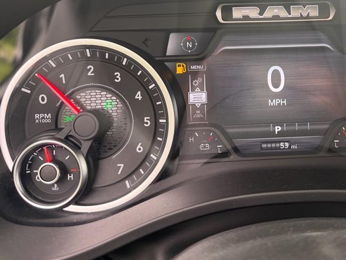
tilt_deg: -20.8
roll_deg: -1.9
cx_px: 260
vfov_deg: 35.9
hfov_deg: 46.1
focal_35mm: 39
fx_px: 390
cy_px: 62
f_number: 1.78
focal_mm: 6.76
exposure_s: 1/121
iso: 125
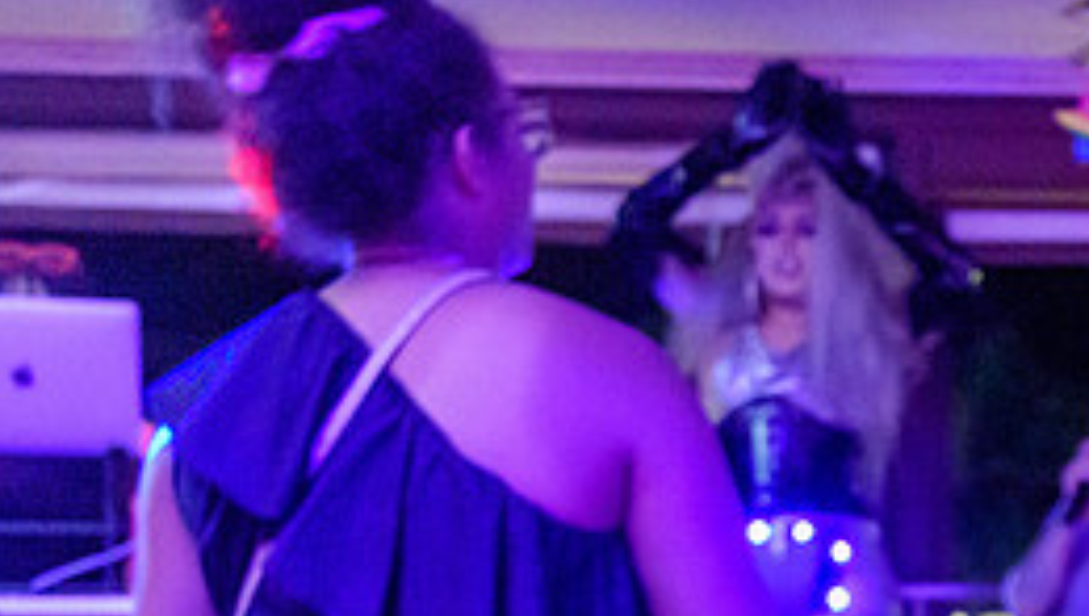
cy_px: 706
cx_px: 976
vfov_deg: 16.7
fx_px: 2024
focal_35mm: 70
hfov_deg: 28.9
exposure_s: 1/50
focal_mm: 20
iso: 12800
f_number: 3.5
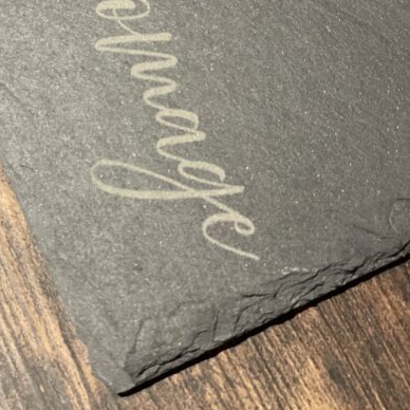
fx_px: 1059
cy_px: 71
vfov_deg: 21.6
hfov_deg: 21.9
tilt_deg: -67.1
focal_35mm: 79
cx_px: 152
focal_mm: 6
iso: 250
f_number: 2
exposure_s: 1/33
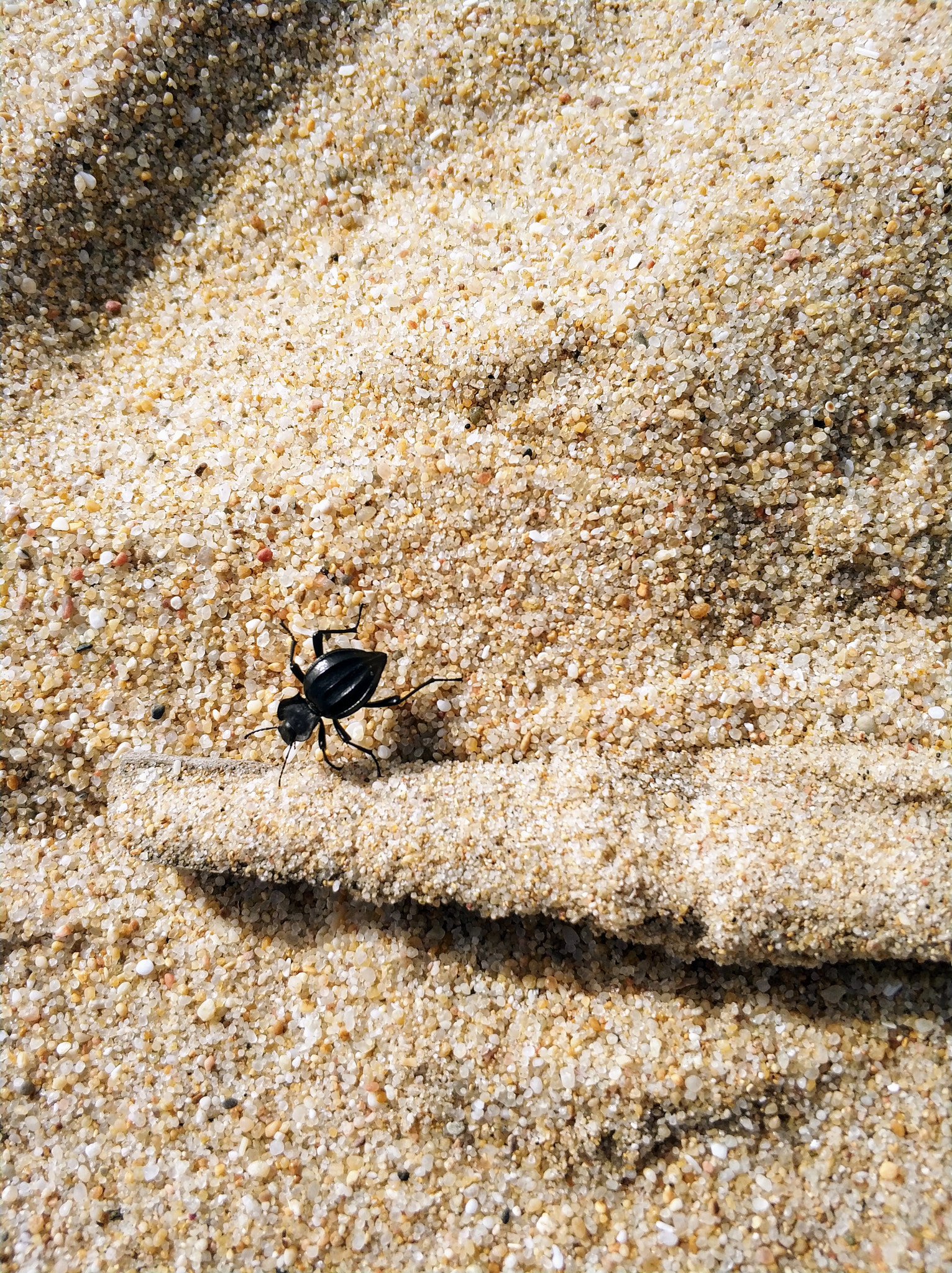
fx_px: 992
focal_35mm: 27
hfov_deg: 51.3
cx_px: 476
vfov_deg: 65.4
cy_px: 636
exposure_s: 1/1920
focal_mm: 3.82
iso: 100
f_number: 1.8
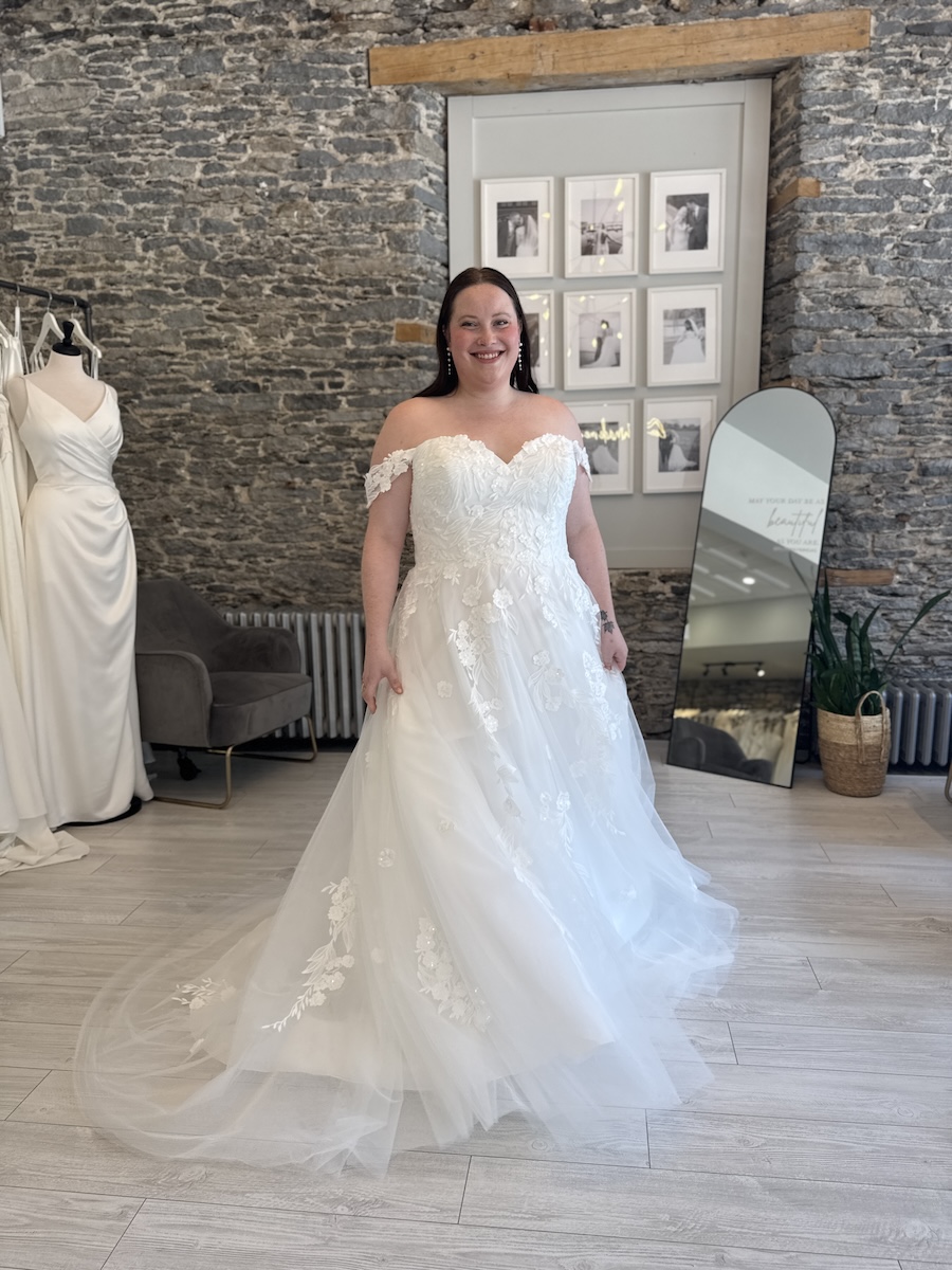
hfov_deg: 56.8
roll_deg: -0.7
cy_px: 635
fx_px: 880
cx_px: 476
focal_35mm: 24
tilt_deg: -10.0
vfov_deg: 71.6
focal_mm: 6.76
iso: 64
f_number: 1.78
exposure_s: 1/184
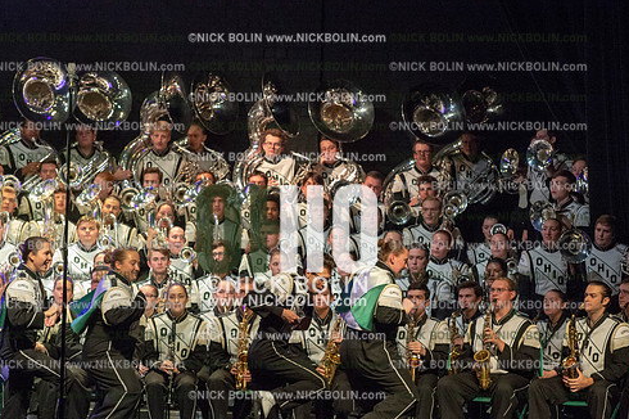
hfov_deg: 9.2
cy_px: 245
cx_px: 286
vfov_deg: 6.1
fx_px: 3928
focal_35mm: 225
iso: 8000
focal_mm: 190
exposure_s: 1/200
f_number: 7.1
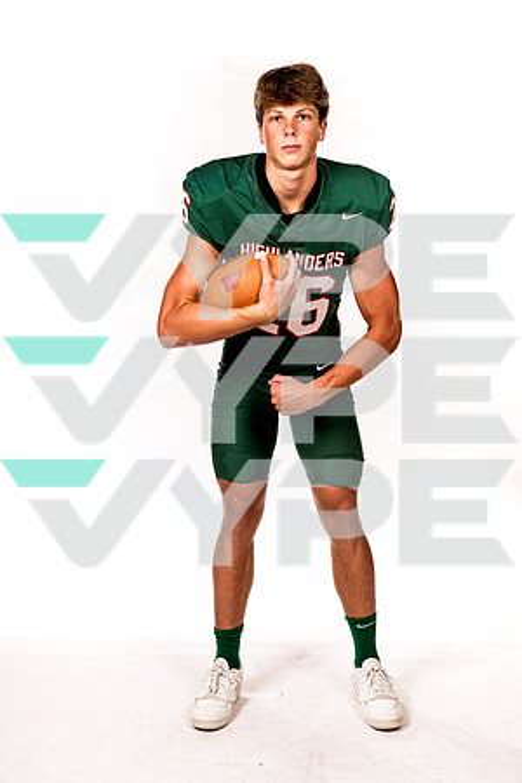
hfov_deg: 28.1
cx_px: 261
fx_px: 1044
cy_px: 392
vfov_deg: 41.1
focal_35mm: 48
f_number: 8
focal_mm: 48
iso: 800
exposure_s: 1/400
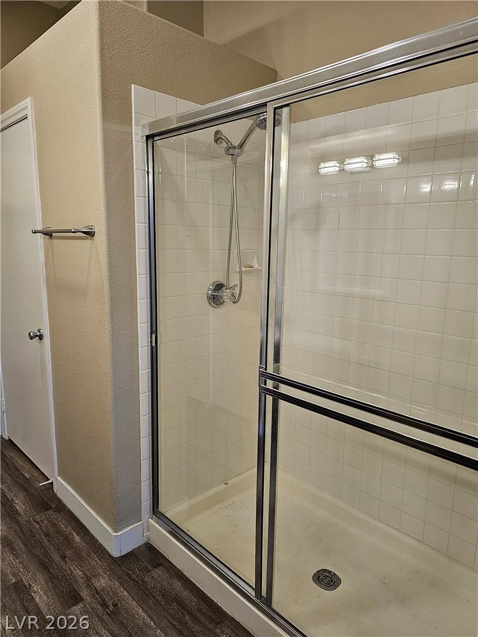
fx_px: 423
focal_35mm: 23
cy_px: 318
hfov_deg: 58.9
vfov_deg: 73.9
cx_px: 239
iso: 160
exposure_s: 1/120
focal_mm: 6.3
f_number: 1.7
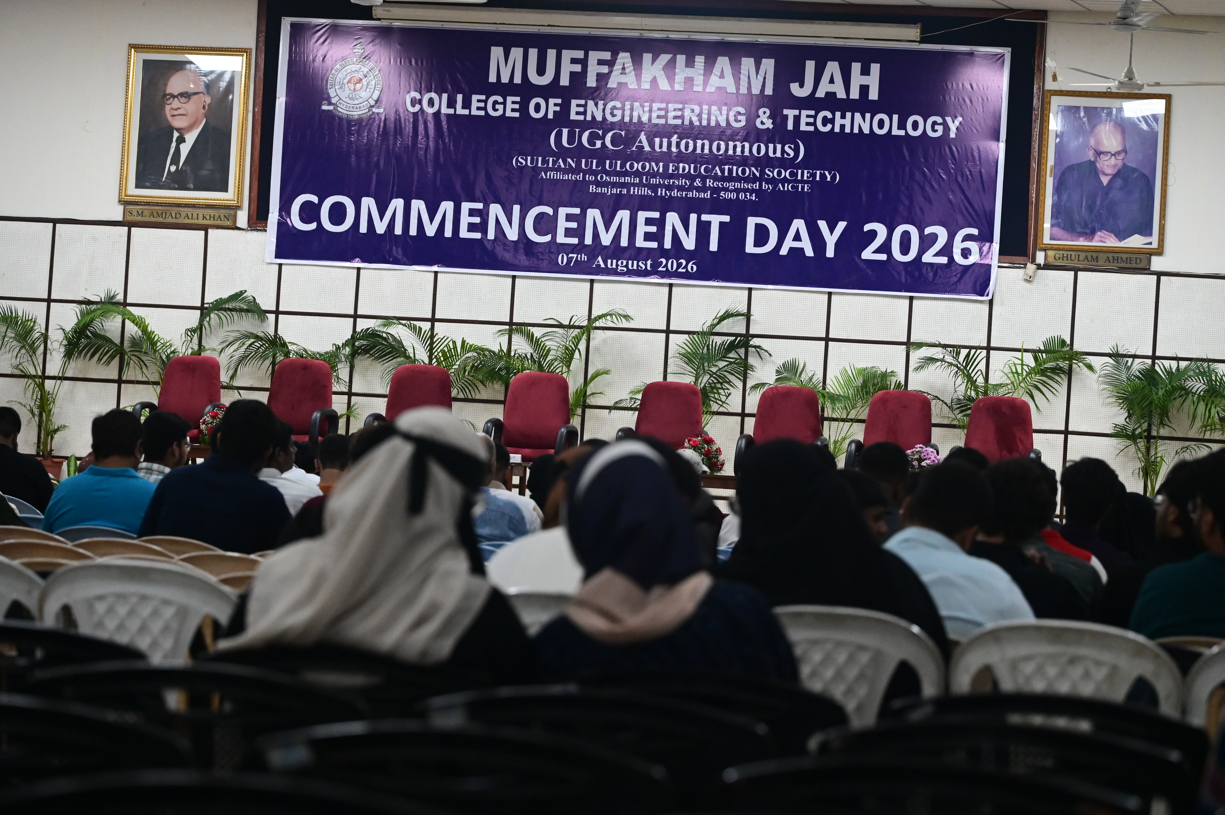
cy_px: 408
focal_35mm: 120
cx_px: 612
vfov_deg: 11.4
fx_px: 4081
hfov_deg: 17.1
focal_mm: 120
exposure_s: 1/400
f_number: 5.6
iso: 8000
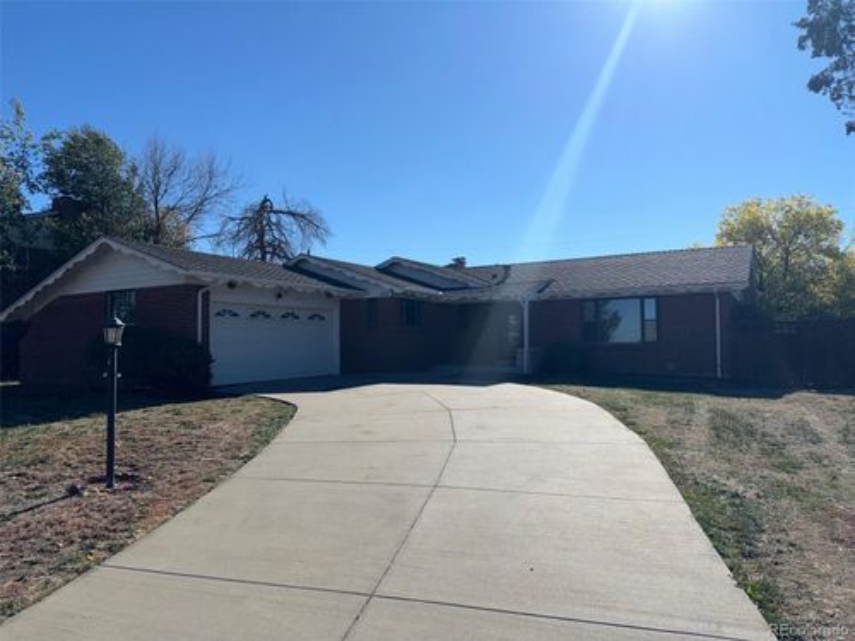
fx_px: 593
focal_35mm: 24
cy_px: 320
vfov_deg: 56.8
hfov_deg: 71.6
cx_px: 428
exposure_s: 1/8130
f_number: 1.78
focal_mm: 6.76
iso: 64
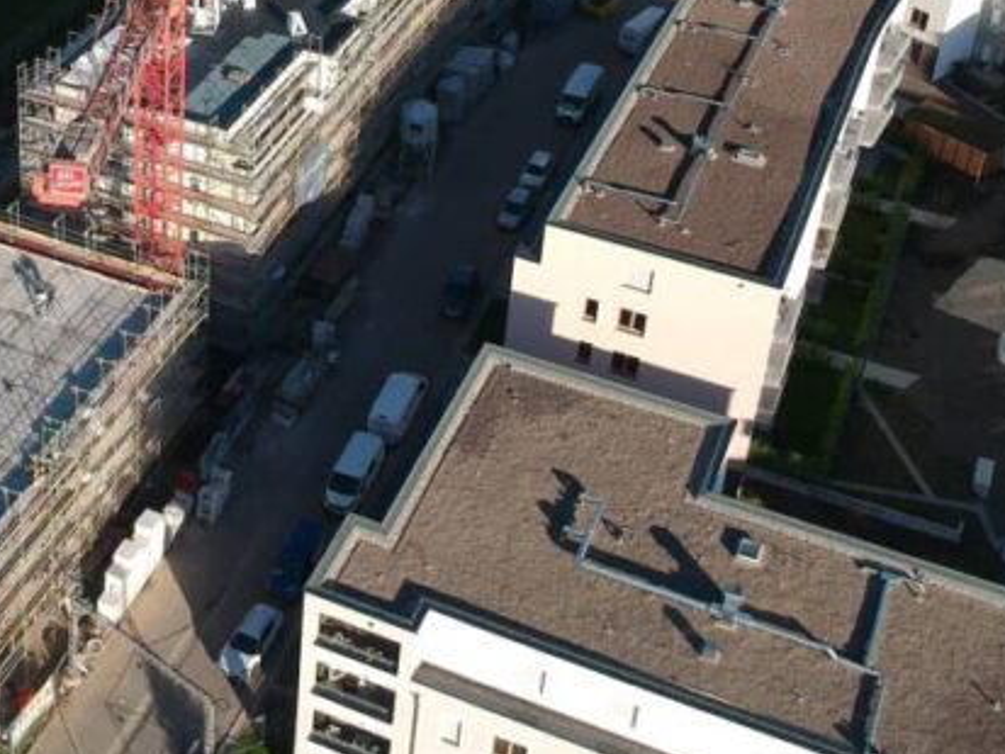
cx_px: 243
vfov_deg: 23.2
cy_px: 105
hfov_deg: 30.6
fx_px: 1801
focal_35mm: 62
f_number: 2.6
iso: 100
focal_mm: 4.49
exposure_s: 1/800
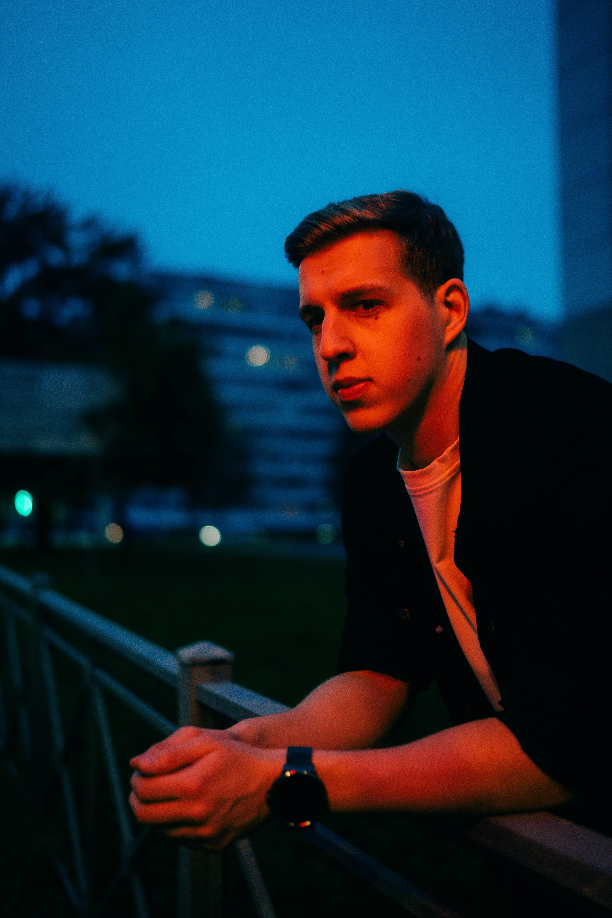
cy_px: 459
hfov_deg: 37.9
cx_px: 306
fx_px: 892
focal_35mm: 35
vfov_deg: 54.4
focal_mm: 35
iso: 1000
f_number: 1.4
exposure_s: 1/640
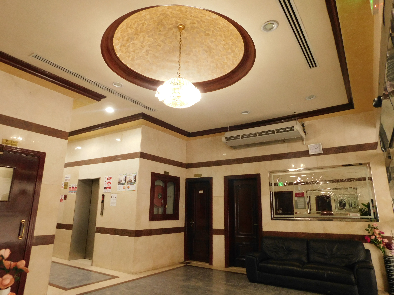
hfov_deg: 73.9
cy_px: 148
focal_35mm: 23
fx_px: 262
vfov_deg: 58.9
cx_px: 197
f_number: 3
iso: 400
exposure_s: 1/25
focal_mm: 4
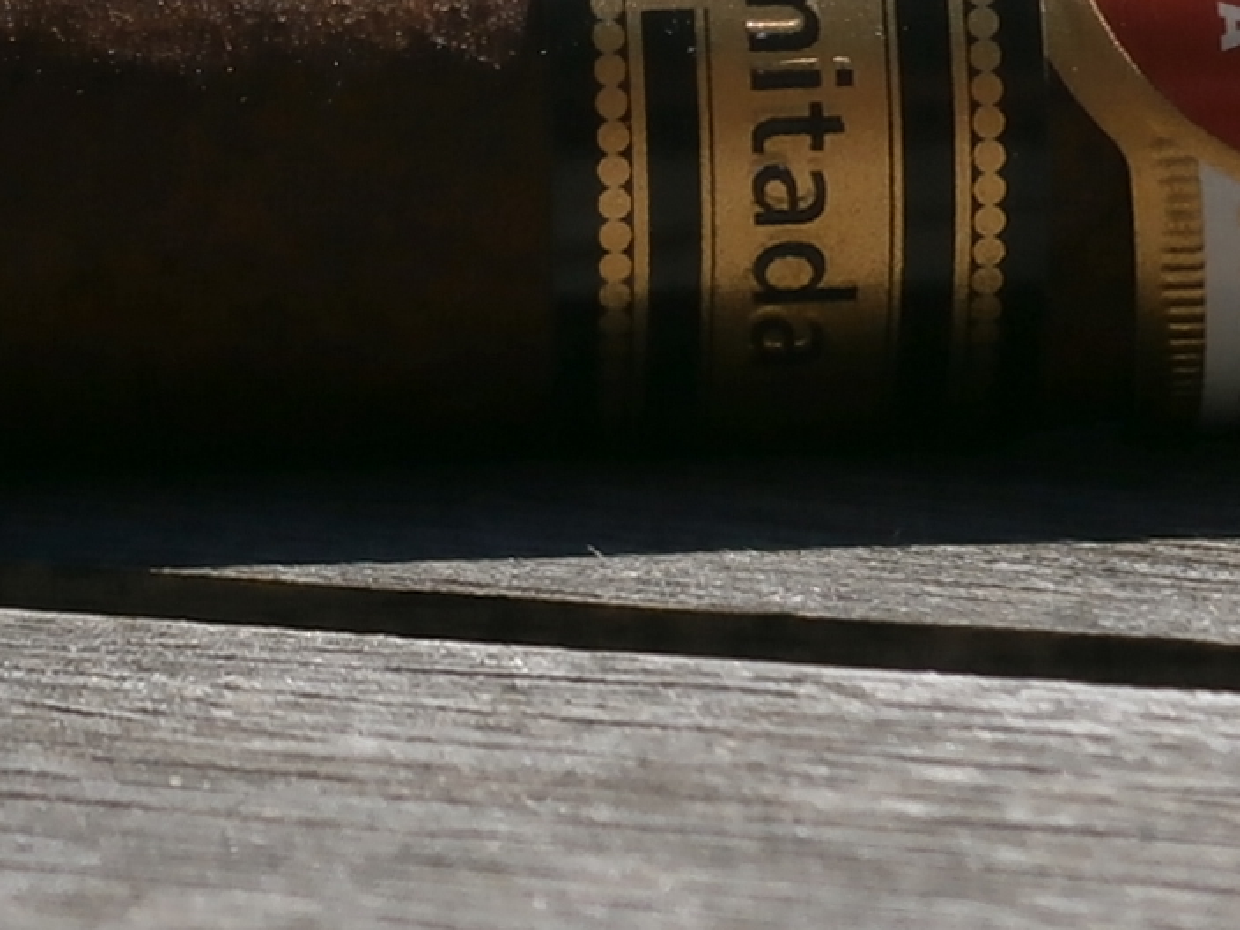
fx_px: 6125
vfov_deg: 8.6
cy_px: 53
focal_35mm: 171
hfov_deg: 11.5
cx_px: 331
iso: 80
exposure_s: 1/1600
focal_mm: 8.3
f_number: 3.4
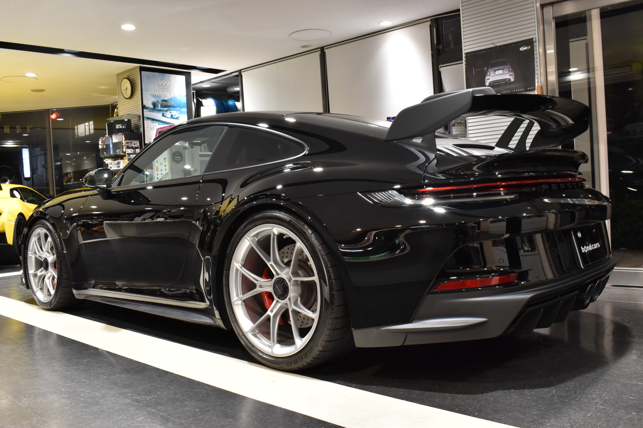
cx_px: 322
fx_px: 589
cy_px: 214
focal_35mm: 33
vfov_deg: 40.0
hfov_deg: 57.2
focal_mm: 22
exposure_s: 1/30
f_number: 8
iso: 1000
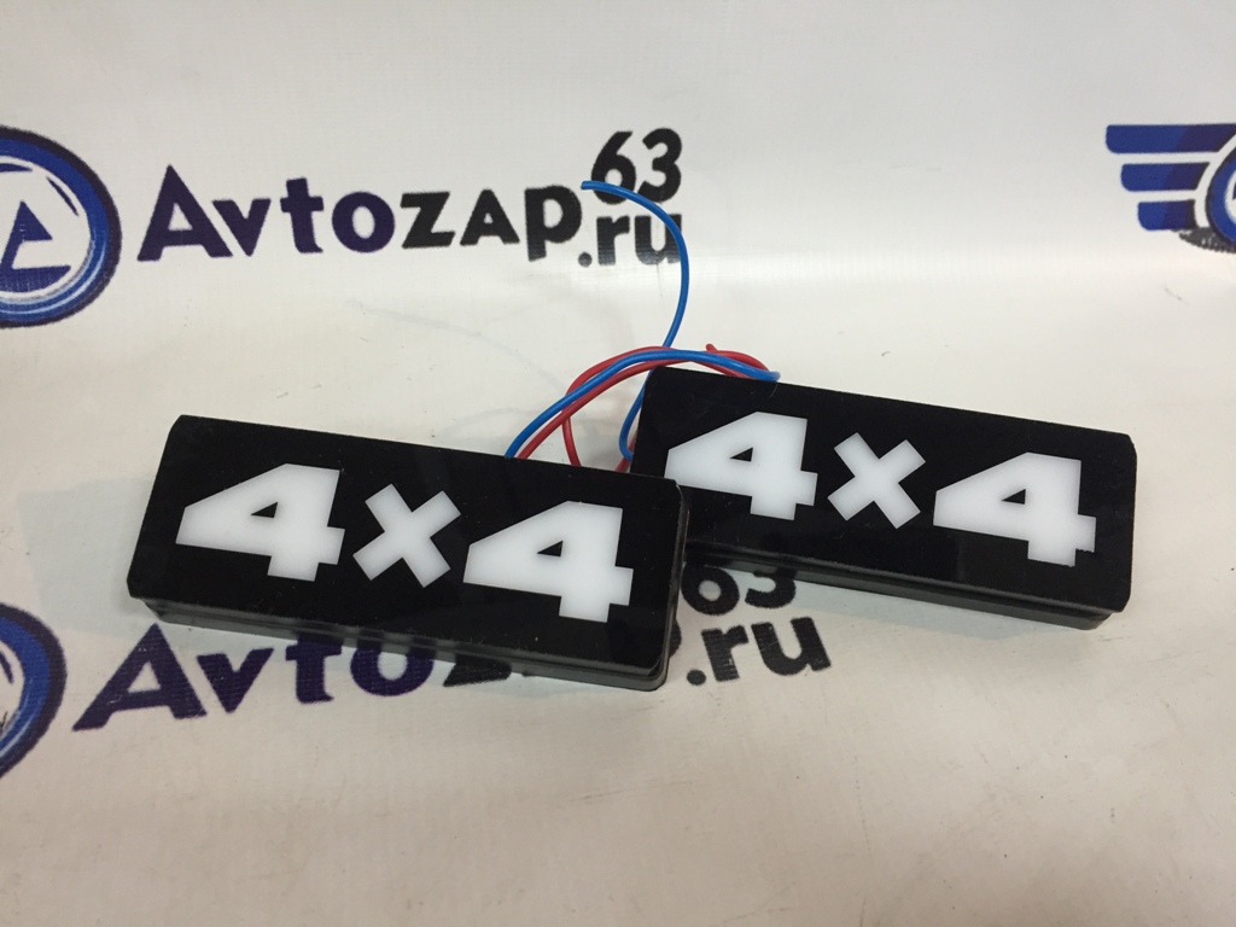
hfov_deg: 61.7
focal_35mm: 29
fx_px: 1035
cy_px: 464
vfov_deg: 48.2
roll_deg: -3.8
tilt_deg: -41.8
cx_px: 618
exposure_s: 1/33
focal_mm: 4.15
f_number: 2.2
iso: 125
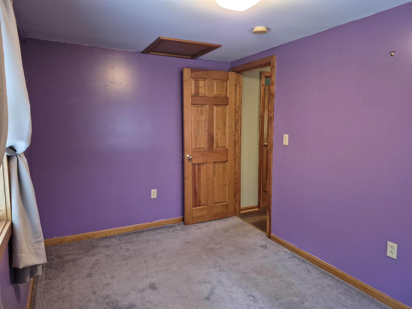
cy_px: 154
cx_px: 206
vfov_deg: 58.9
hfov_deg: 73.9
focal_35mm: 23
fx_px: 274
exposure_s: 1/60
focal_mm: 5.4
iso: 1000
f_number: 1.8
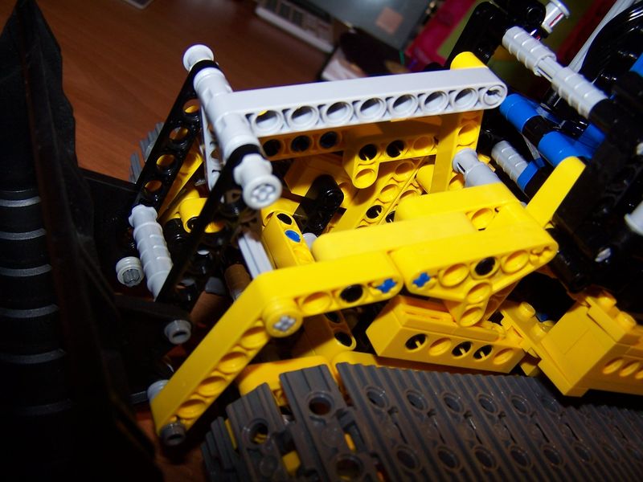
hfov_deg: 49.0
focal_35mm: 38
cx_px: 322
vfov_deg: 37.7
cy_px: 241
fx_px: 706
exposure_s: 1/60
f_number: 2.8
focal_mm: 6.3
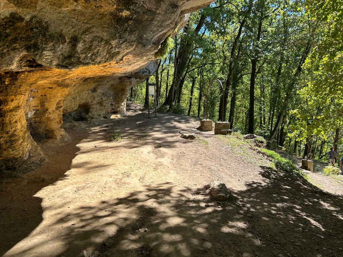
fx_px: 258
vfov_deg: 53.1
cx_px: 172
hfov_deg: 67.3
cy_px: 128
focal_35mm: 26
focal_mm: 5.7
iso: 50
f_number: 1.5
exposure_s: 1/1377
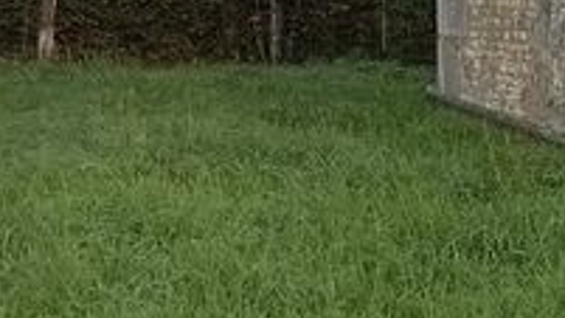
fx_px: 1947
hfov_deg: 12.6
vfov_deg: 9.3
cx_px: 1375
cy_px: 79
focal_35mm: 130
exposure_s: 1/171
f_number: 1.7
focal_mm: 5.24
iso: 50
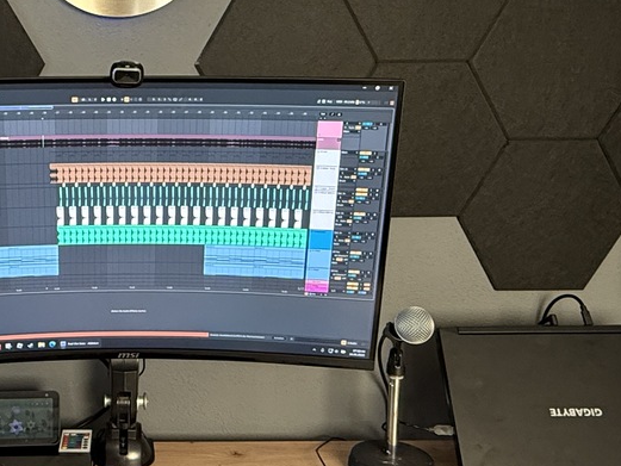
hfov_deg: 41.7
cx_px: 112
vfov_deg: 33.6
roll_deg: +0.4
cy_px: 216
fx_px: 772
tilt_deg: -8.7
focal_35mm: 43
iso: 320
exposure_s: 1/72
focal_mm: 2.22
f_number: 2.2
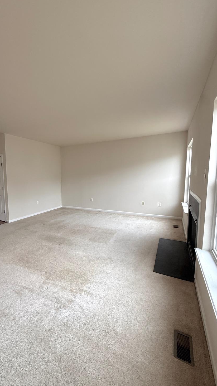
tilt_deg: -5.9
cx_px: 70
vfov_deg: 99.4
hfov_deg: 65.1
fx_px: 164
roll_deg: +1.2
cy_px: 195
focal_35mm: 16
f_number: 2.2
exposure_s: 1/120
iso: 125
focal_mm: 2.22
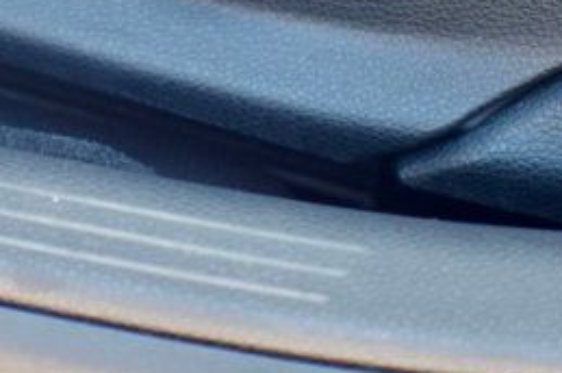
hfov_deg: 11.1
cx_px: 139
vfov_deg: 7.4
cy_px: -55
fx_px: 2884
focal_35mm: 185
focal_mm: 50
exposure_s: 1/80
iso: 500
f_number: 4.5
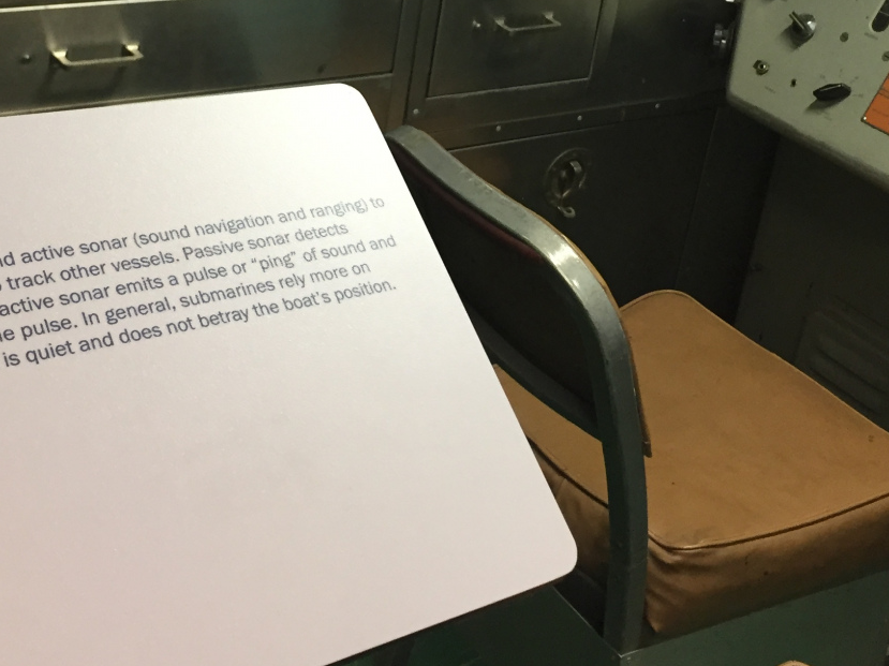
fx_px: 1438
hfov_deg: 34.4
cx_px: 470
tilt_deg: -20.1
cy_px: 75
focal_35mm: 56
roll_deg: -8.8
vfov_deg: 25.3
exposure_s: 1/30
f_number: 2.2
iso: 125
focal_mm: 4.15
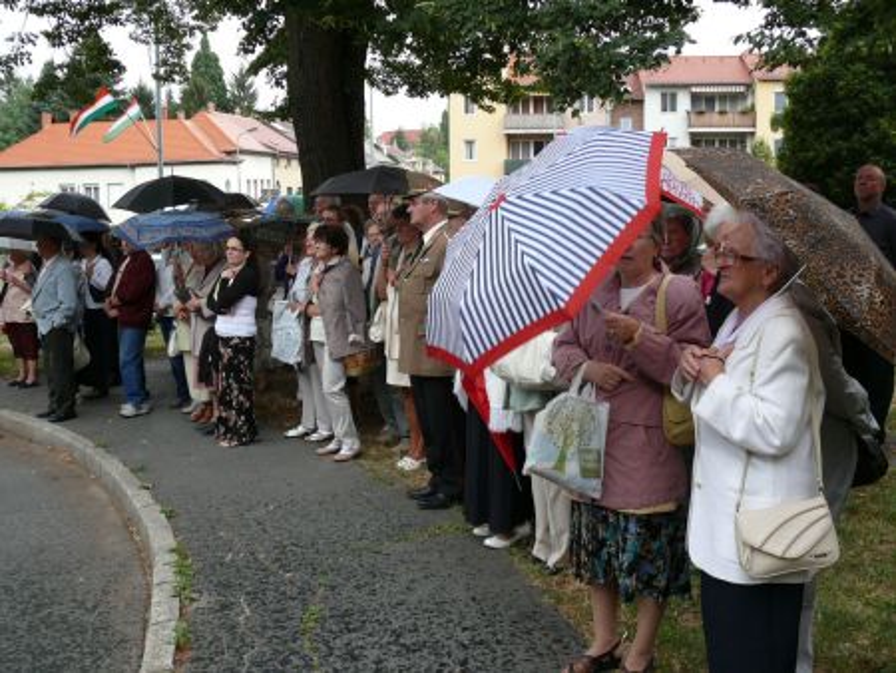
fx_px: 1062
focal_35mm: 41
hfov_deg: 45.8
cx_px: 448
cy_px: 336
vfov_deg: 35.2
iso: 100
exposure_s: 1/160
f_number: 2.8
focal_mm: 8.2
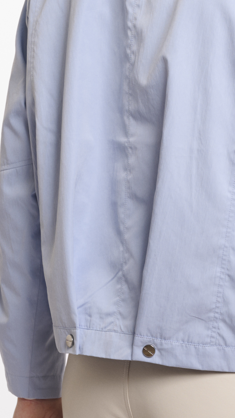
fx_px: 1828
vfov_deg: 13.0
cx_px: 204
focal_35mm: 165
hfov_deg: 7.3
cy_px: 101
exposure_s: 1/160
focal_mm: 65
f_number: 8
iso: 125
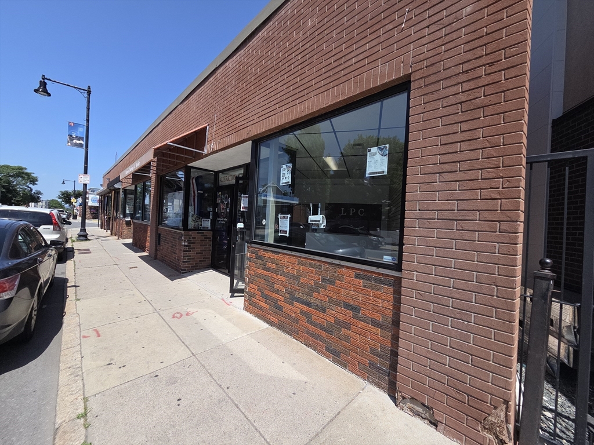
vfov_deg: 89.9
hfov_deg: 106.2
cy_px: 222
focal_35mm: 13
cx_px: 297
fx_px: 223
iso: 50
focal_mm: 2.2
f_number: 2.2
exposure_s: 1/1677
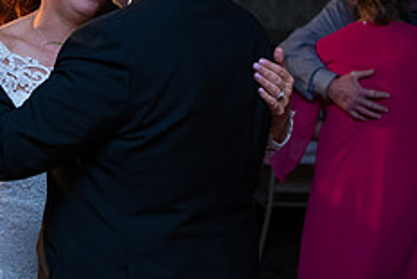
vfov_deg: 11.4
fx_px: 1391
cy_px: 68
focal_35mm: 120
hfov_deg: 16.7
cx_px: 7
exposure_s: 1/160
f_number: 3.5
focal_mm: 48
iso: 1000
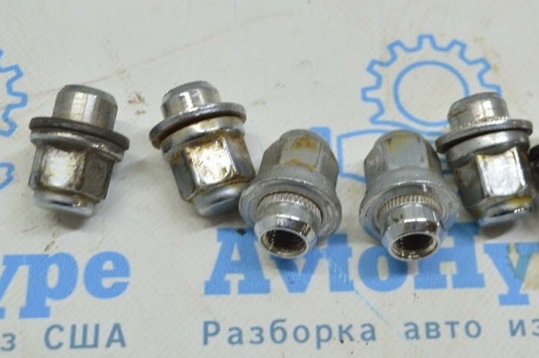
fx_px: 987
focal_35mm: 66
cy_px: 185
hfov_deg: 30.5
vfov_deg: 20.6
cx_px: 320
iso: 400
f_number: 5.6
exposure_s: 1/30
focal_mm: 30
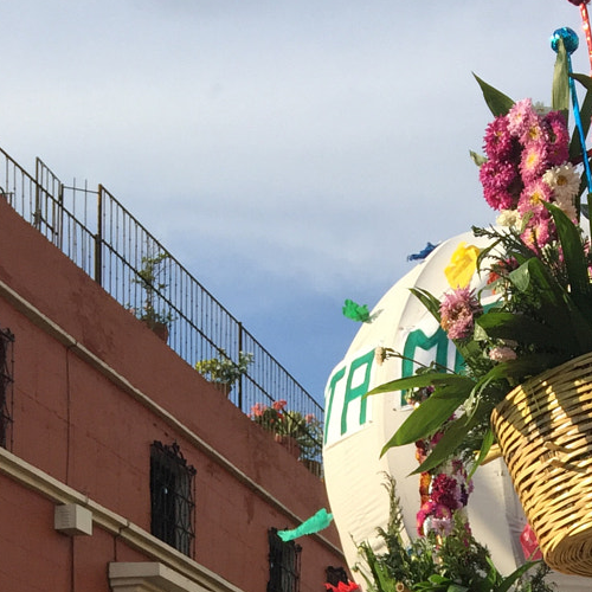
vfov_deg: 18.3
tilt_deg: +3.9
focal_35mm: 82
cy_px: 931
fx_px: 1587
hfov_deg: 21.0
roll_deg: +0.4
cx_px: 427
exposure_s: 1/1099
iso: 32
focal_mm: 4.15
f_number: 2.2
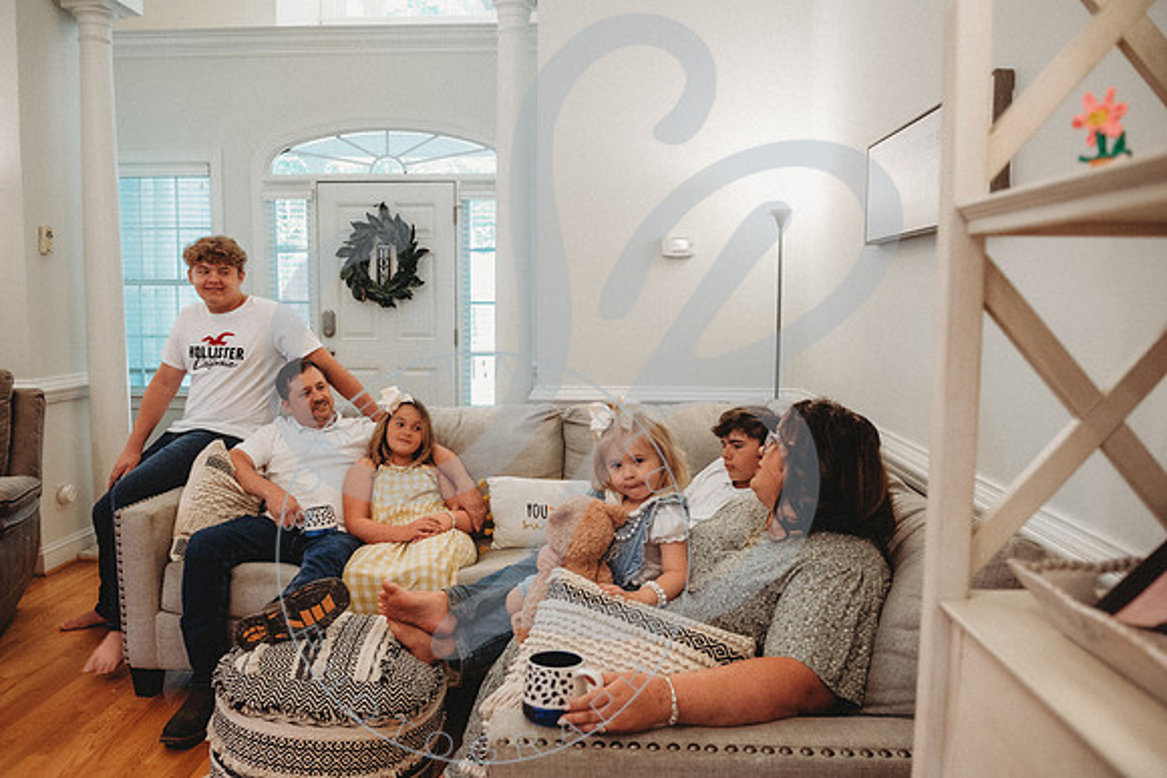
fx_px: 868
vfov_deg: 48.3
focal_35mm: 27
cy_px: 389
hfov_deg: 67.8
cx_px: 574
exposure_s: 1/125
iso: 1600
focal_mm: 26
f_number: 4
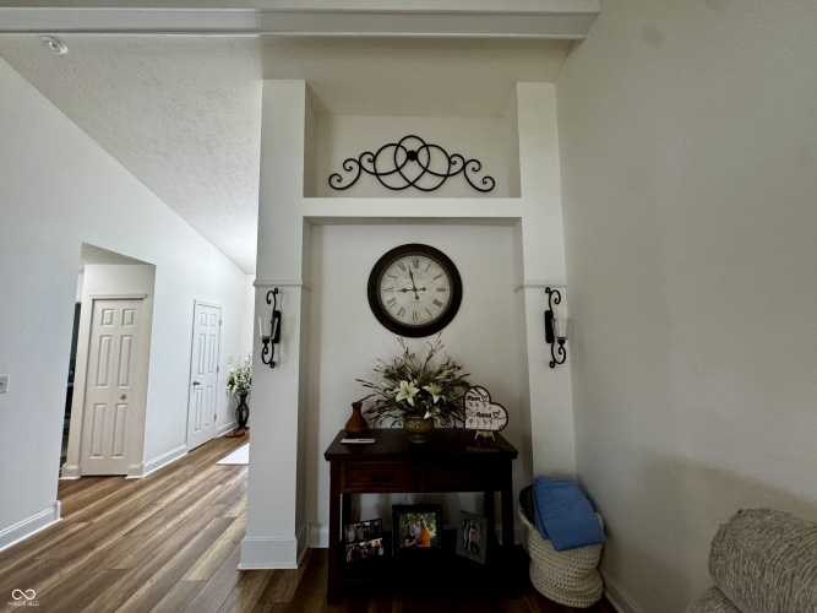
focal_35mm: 14
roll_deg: +0.2
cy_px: 306
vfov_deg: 85.7
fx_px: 330
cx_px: 408
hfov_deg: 102.1
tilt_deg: +5.6
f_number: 2.2
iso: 500
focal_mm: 2.22
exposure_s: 1/60
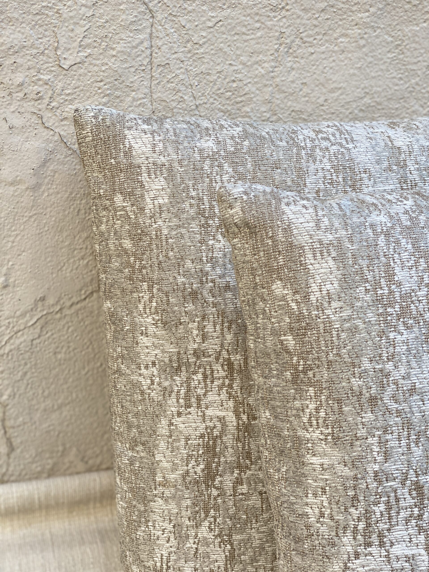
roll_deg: -3.8
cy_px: 286
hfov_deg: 28.0
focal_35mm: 52
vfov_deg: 36.8
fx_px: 859
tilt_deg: -23.8
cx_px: 214
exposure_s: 1/122
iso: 50
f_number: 2
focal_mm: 6
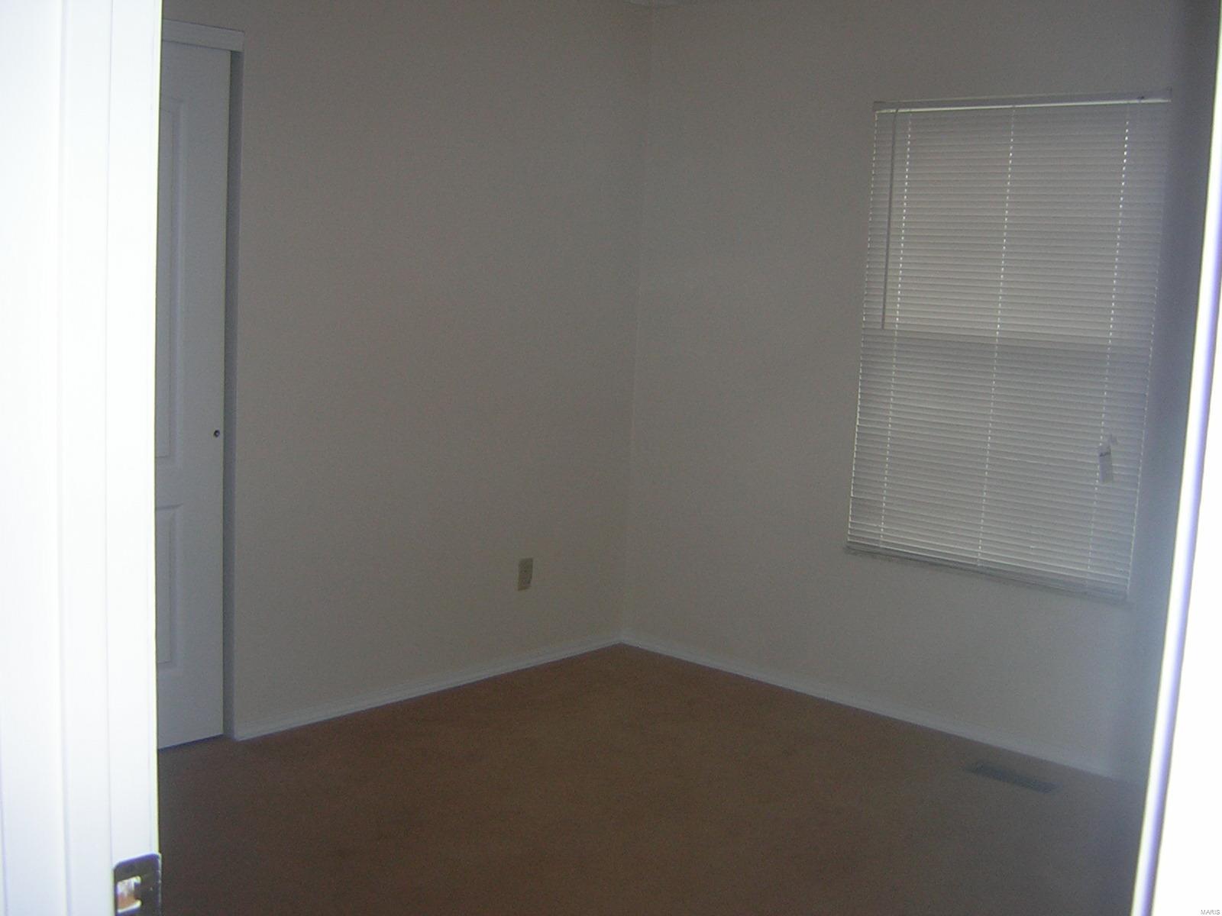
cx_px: 611
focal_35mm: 36
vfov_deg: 39.7
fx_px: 1271
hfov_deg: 51.4
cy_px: 458
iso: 50
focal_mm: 4.7
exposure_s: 1/60.1
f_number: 2.6
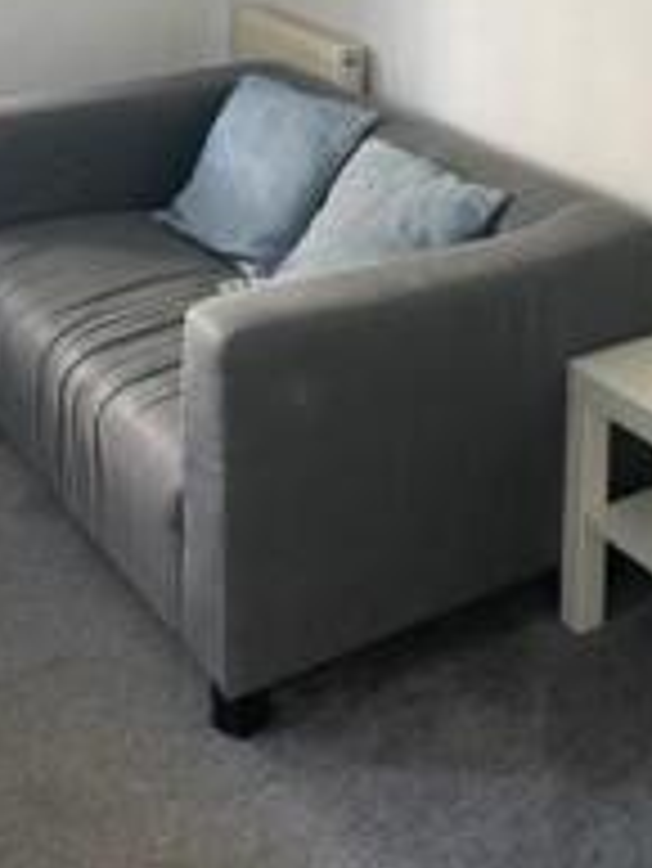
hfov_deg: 24.6
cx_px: 468
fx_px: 1480
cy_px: -16
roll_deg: -1.3
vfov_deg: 30.2
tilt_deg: -9.2
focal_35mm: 59
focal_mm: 5.1
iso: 80
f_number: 1.6
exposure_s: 1/50
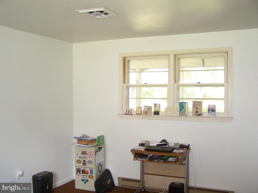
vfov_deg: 37.7
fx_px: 283
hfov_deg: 49.0
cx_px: 129
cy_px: 96
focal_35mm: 38
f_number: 2.8
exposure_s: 1/20
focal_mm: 6.3
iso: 140
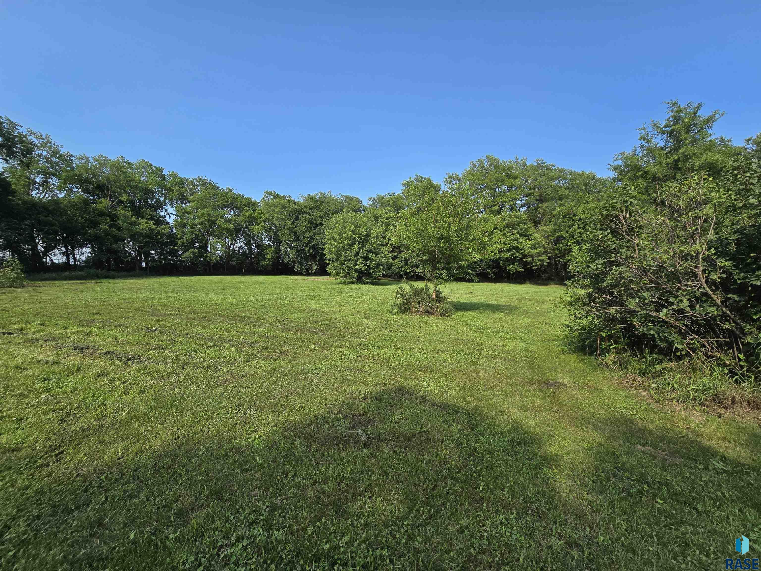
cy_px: 286
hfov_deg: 106.2
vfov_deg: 89.9
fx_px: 286
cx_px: 380
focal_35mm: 13
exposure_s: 1/1493
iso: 50
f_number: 2.2
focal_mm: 2.2
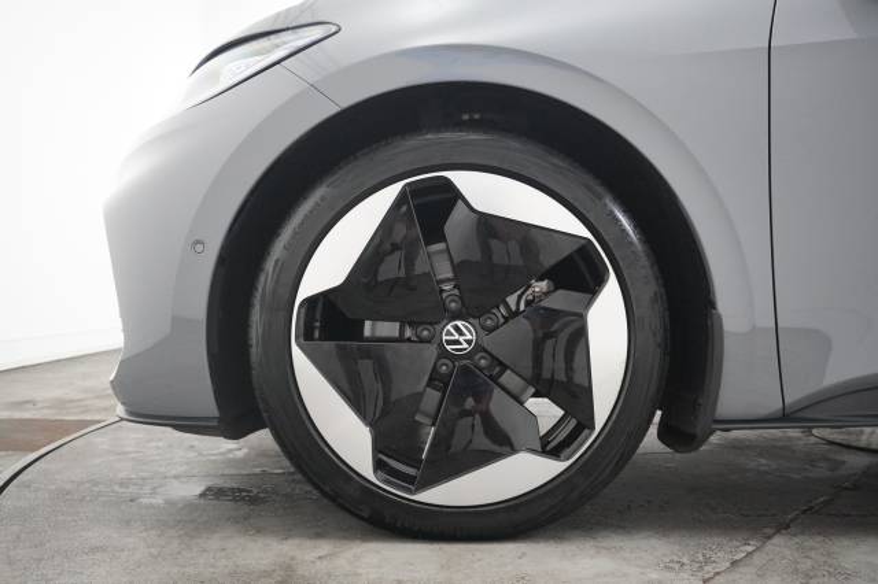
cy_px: 292
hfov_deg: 53.2
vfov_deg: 36.8
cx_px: 439
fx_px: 878
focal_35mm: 36
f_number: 4
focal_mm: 24
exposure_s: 1/200
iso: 5000
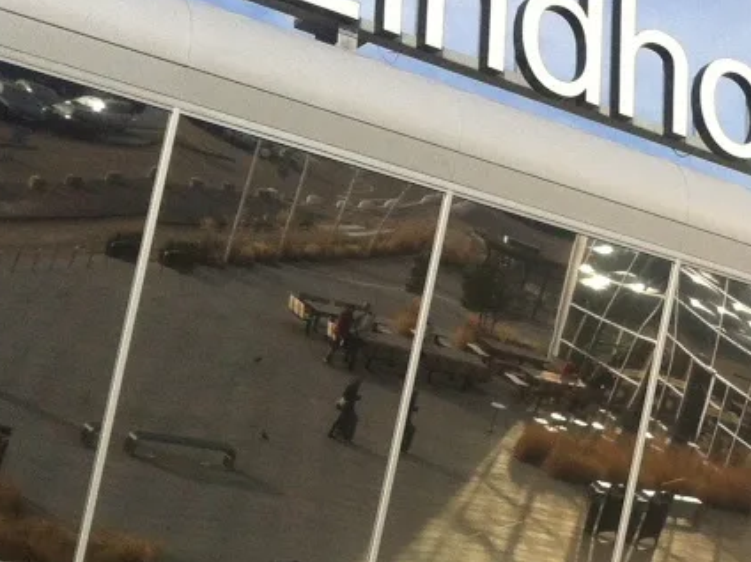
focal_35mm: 107
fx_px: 2319
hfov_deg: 16.7
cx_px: 1121
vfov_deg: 13.7
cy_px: 461
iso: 80
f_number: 2.8
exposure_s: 1/1077
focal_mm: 3.85
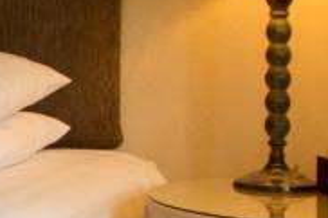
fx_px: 1229
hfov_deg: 12.7
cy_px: 73
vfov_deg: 10.1
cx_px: -391
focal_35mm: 135
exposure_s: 1/1.25
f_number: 10
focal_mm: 24
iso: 100
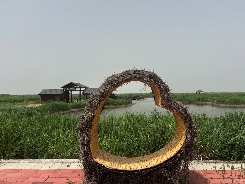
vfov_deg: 53.1
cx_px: 122
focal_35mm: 26
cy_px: 92
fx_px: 184
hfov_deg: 67.3
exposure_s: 1/4425
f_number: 1.6
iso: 50
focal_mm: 5.96
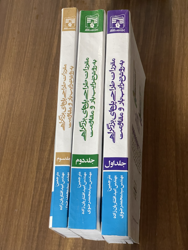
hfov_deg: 28.0
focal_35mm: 52
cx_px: 94
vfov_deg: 36.8
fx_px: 377
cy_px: 125
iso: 640
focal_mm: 6
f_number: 2
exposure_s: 1/50
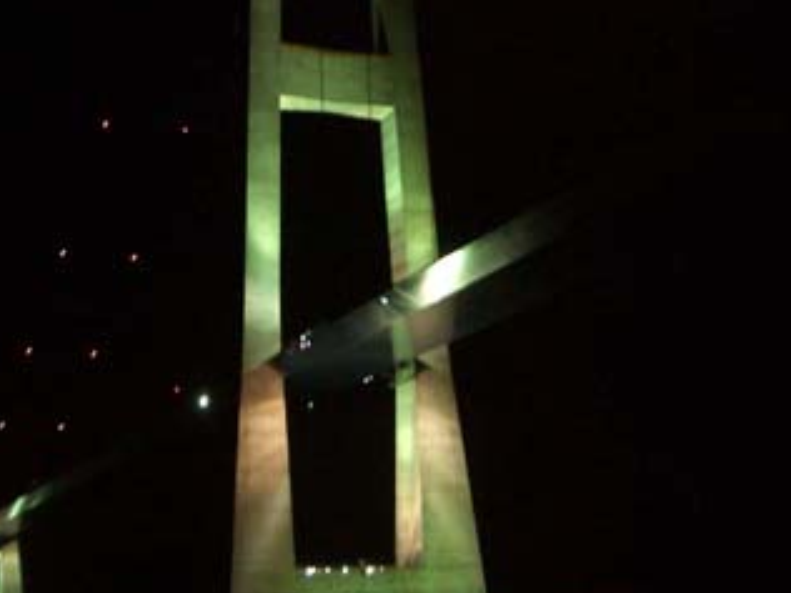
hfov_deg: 31.5
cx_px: 280
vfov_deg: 23.8
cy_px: 169
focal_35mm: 61
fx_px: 1394
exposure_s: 1/8
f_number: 2.6
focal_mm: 5.8
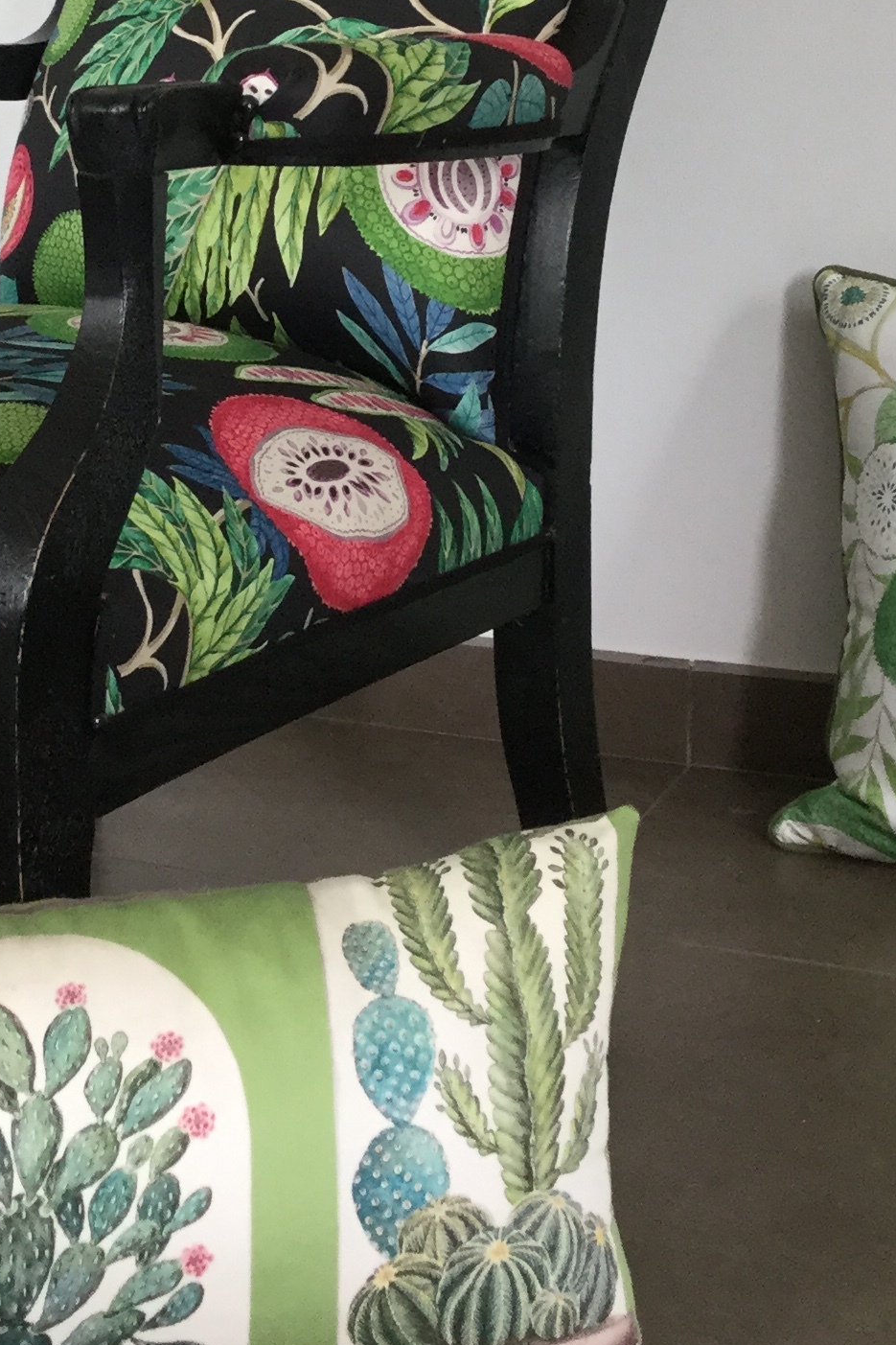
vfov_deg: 26.5
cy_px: 268
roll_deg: -0.3
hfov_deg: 18.1
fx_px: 2800
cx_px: 315
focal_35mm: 75
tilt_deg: -7.6
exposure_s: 1/30
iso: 64
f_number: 2.4
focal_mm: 3.3
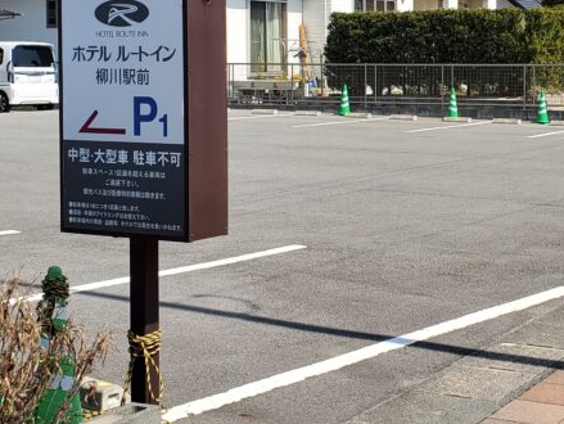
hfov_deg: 26.7
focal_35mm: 71
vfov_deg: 20.6
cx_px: 480
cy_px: 109
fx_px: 1158
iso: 50
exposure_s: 1/1504
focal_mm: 4.3
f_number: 2.4
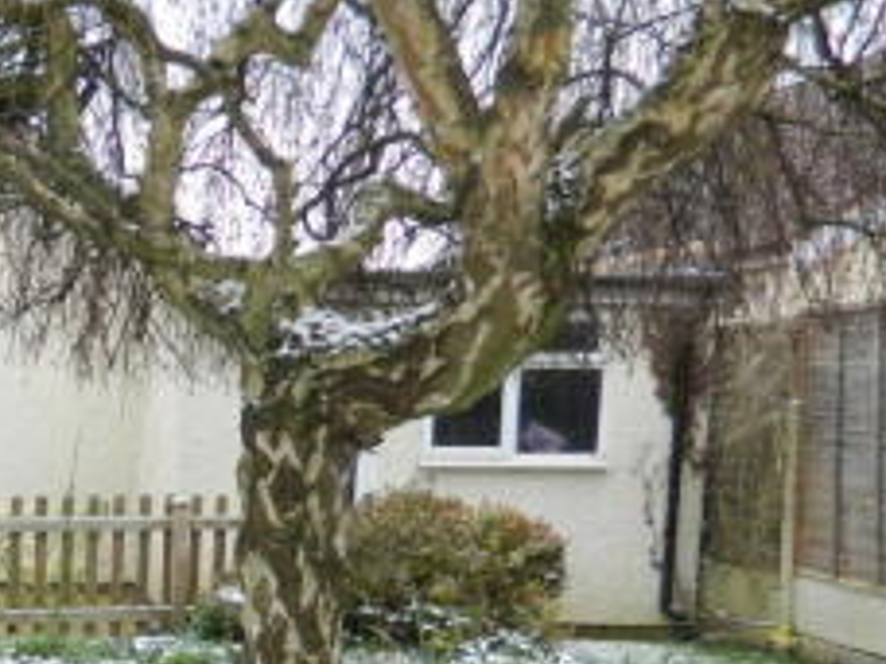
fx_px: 1638
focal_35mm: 64
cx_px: -126
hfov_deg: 27.3
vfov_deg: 22.3
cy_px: 623
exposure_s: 1/100
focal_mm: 4.5
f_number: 3.1
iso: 110
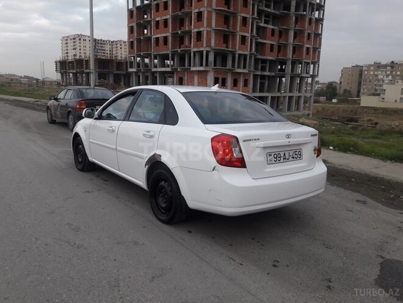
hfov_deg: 63.4
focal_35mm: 28
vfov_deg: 49.7
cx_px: 202
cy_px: 152
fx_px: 326
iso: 40
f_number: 1.9
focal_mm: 3.7
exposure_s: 1/242
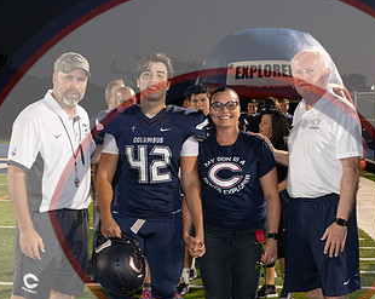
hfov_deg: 22.2
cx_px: 213
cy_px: 211
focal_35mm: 86
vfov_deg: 17.7
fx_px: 953
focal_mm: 42
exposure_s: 1/60
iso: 1400
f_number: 7.1
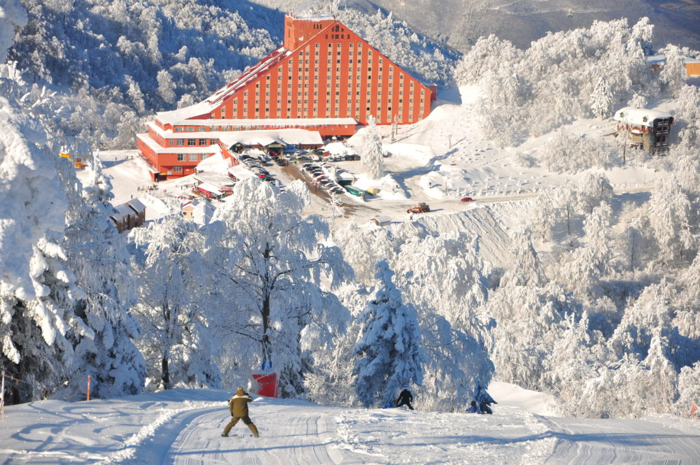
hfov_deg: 15.2
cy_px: 232
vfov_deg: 10.1
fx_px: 2622
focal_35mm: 135
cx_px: 350
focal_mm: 90
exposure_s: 1/640
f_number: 6.3
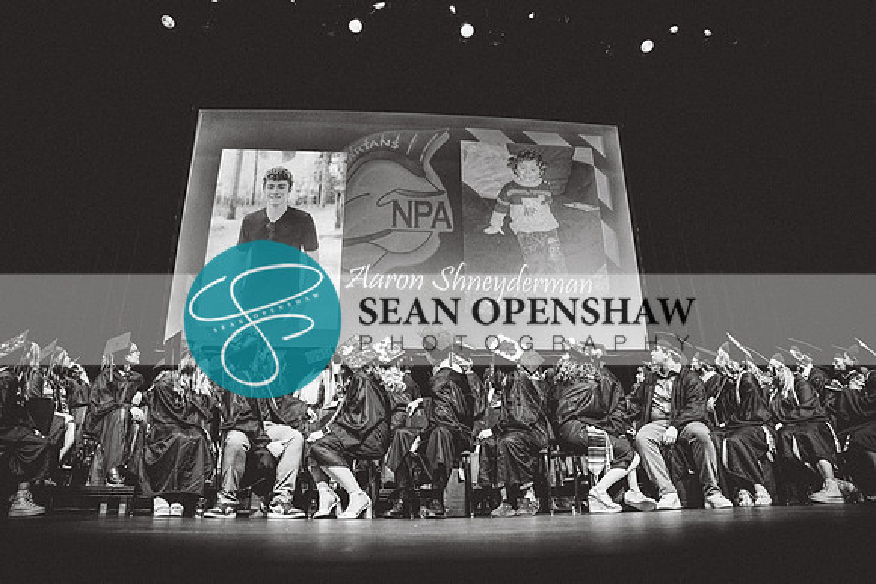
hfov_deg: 73.7
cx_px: 438
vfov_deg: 53.2
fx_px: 584
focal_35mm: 24
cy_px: 292
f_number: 2.8
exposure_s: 1/160
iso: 2500
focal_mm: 24
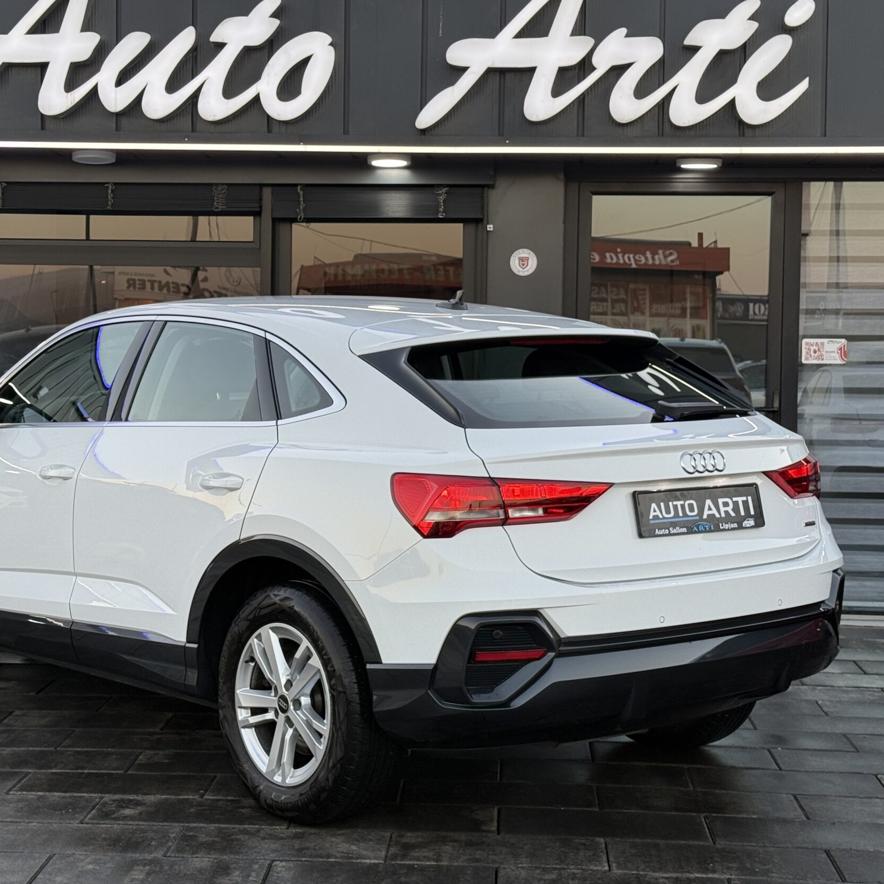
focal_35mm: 65
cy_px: 391
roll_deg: -0.5
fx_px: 1878
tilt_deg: -1.2
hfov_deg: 26.4
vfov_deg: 26.5
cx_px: 344
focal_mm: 6.76
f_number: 1.78
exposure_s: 1/167
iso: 50
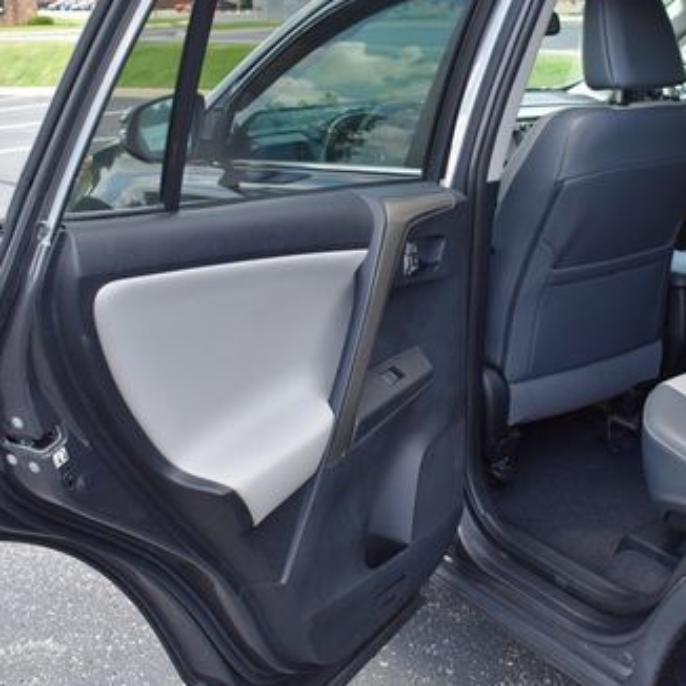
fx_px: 1009
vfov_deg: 37.5
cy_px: 300
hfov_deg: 37.3
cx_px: 436
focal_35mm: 45
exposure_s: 1/250
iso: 280
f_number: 5.6
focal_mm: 18
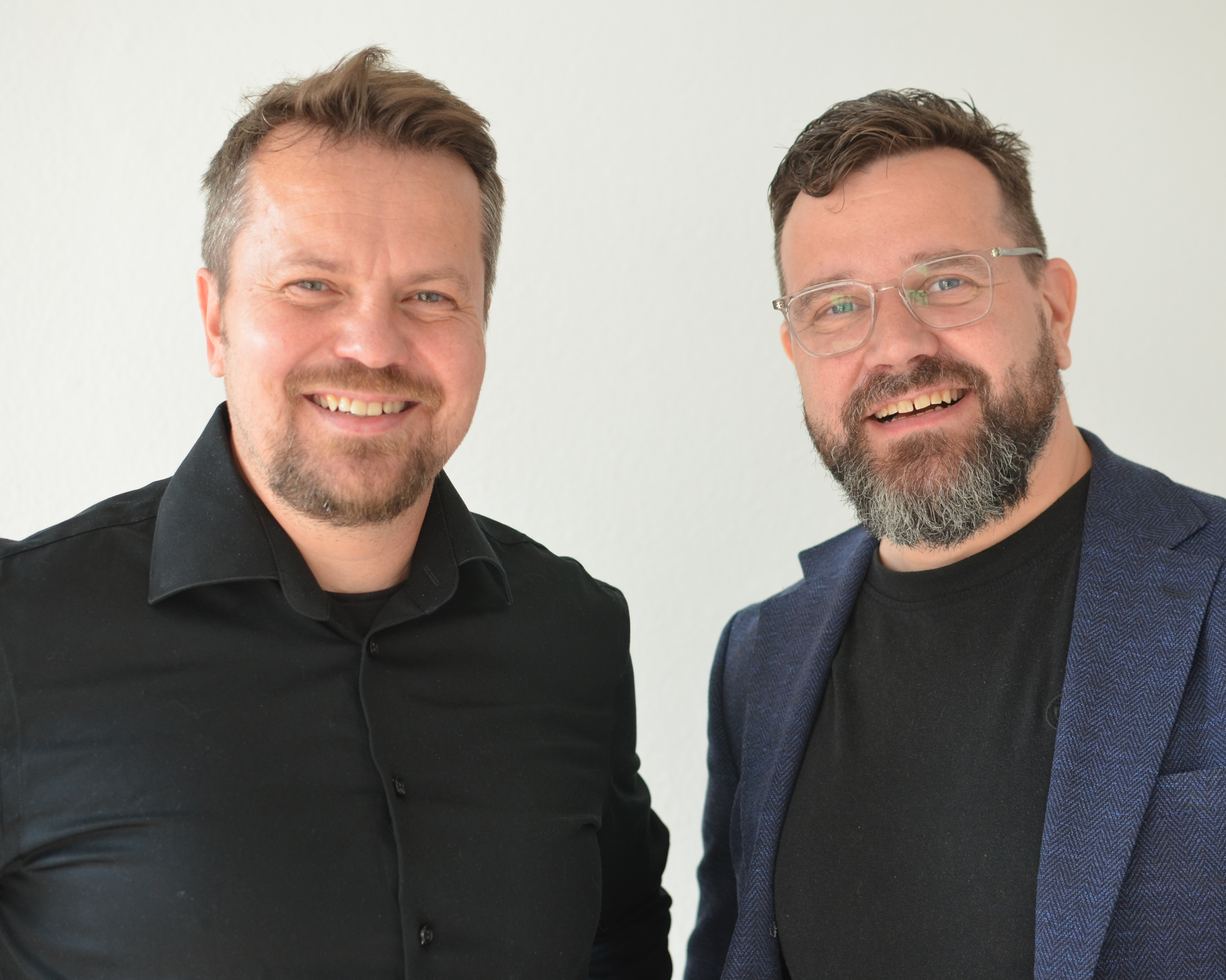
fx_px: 2161
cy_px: 489
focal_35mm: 60
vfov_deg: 25.6
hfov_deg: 31.7
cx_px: 617
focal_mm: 35
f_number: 3.2
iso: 400
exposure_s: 1/160
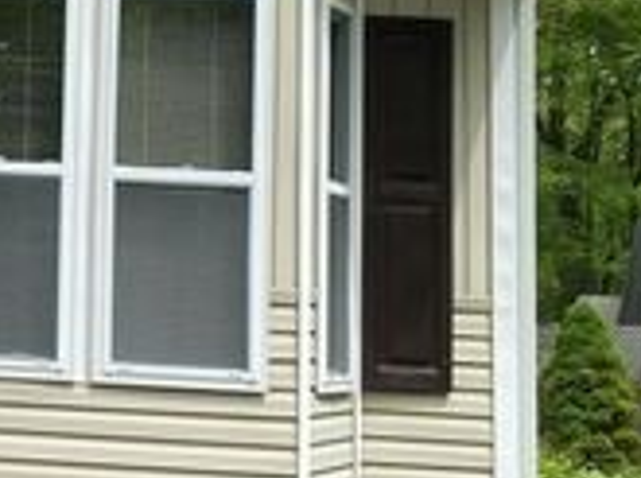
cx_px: -167
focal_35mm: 79
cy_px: 115
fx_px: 1460
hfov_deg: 22.4
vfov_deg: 18.5
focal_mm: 4.25
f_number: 1.8
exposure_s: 1/1135
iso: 32
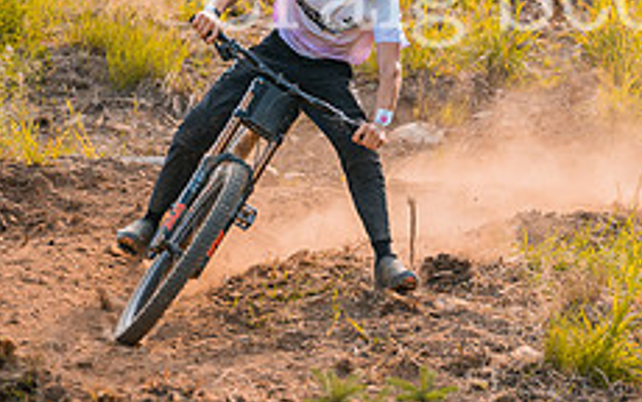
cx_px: 689
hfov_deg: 8.0
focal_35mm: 262
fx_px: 4586
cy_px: -17
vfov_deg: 5.0
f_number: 2.8
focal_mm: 102
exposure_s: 1/1250
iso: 400
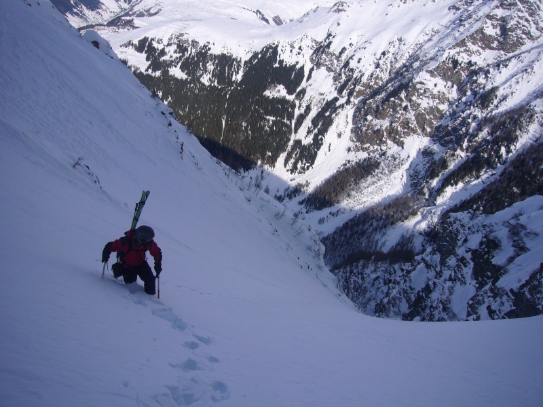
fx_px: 439
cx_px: 272
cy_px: 204
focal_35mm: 28
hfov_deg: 63.4
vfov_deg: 49.7
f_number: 5.6
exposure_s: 1/500
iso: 80
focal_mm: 4.6
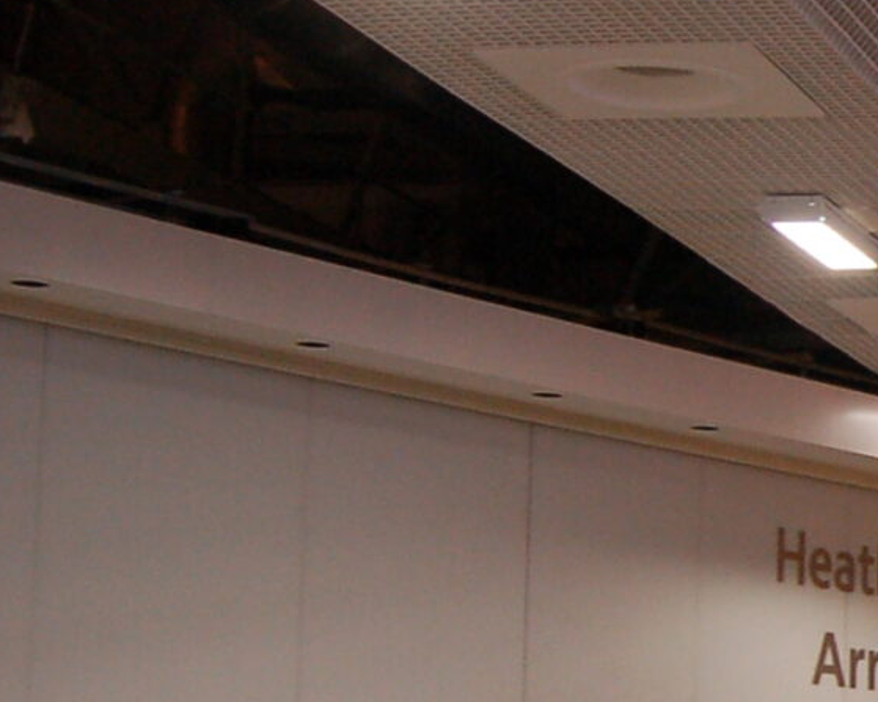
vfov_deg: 13.3
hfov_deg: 14.2
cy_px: 509
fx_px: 3014
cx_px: 1693
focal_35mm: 116
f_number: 7.1
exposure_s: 1/25
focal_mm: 18
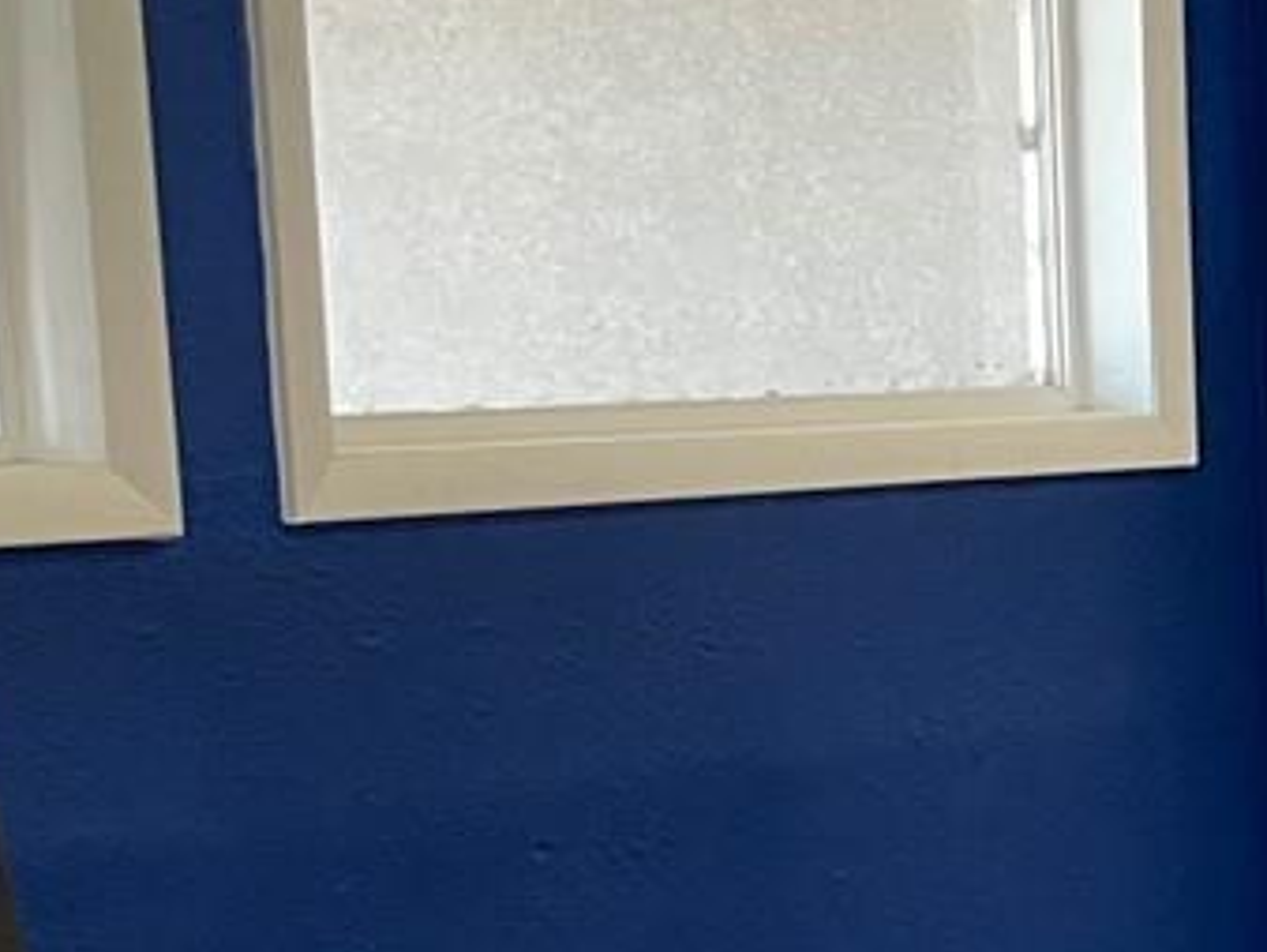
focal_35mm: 123
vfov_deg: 11.9
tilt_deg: -11.6
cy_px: 1076
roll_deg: -0.7
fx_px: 4505
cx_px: 2234
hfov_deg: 14.3
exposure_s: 1/60
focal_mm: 4.2
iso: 160
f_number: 1.6
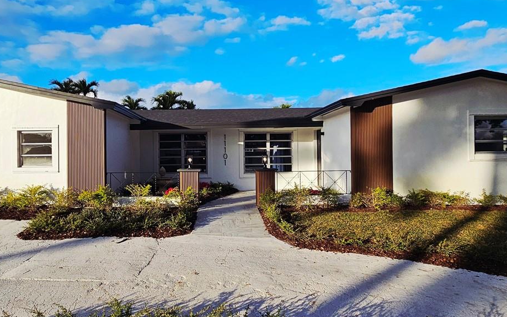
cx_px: 205
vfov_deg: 51.0
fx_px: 332
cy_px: 155
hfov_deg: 74.1
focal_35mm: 24
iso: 50
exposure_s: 1/2000
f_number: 2.2
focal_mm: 2.2
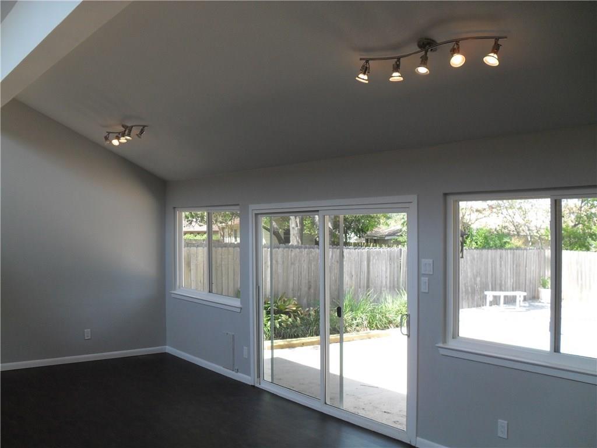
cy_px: 224
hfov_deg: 52.6
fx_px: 604
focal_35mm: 35
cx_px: 298
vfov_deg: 40.7
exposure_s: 1/125
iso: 100
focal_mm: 6.2
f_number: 2.8
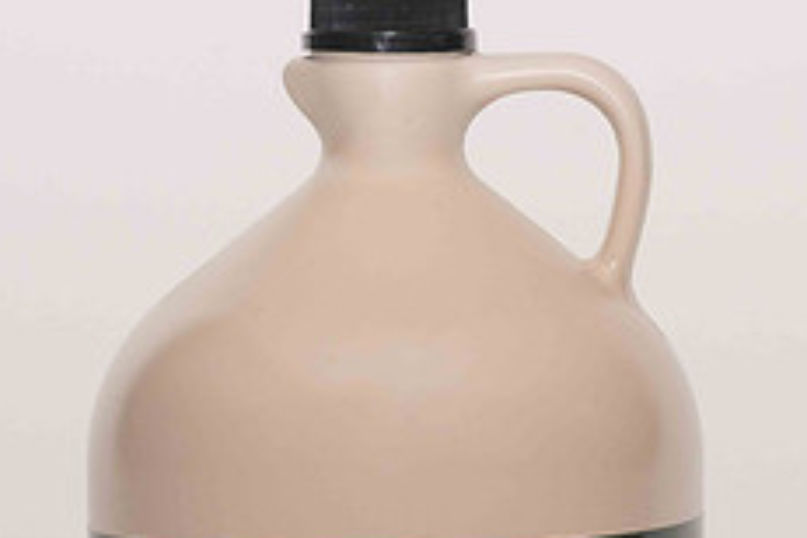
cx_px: 461
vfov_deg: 6.4
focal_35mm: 215
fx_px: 4819
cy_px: 564
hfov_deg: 9.6
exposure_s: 1/100
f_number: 13
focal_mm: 85
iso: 400
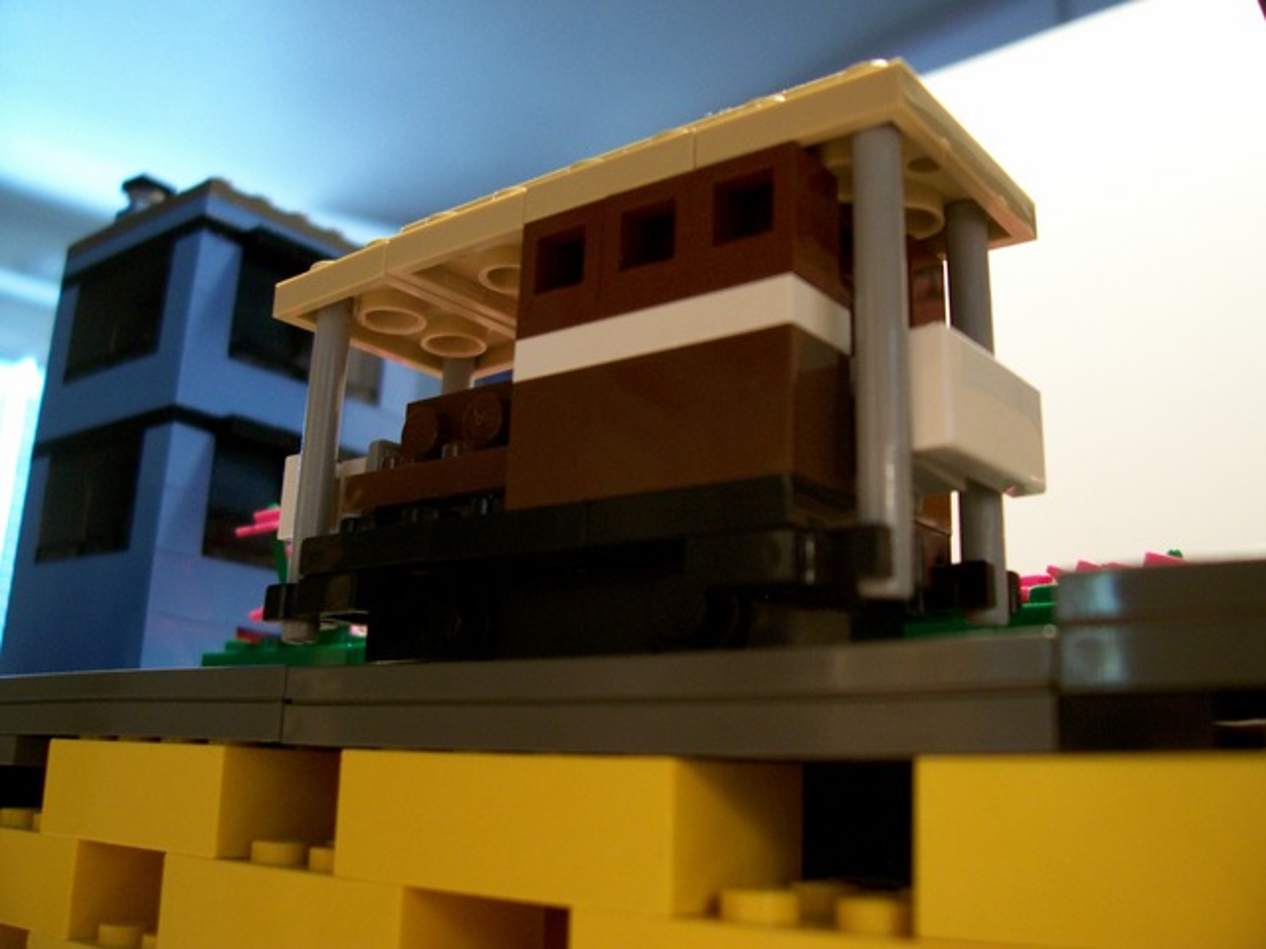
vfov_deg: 41.8
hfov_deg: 54.0
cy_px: 474
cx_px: 633
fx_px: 1243
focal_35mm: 34
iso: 160
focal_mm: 5.6
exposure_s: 1/8
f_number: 2.7
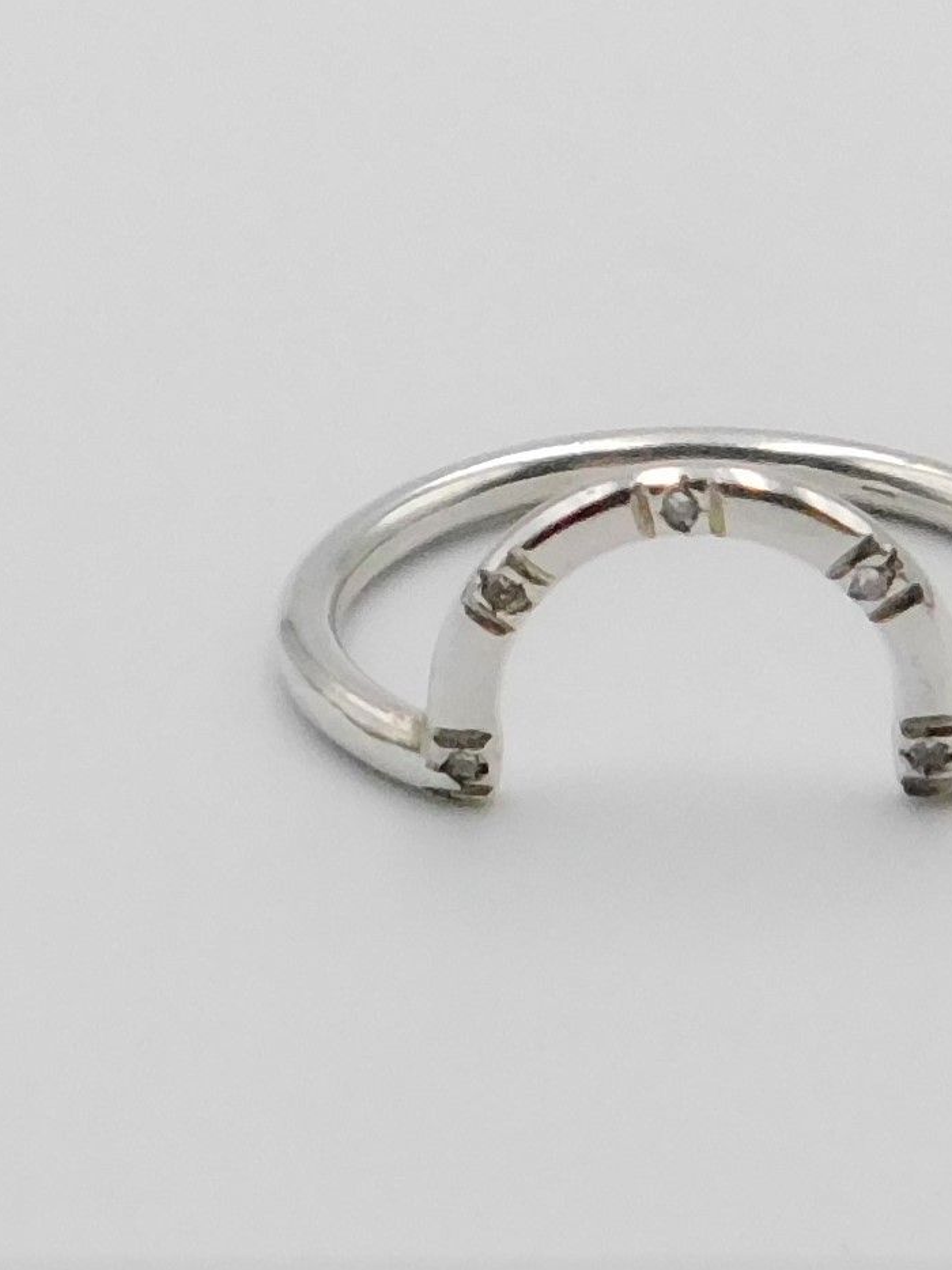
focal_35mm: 31
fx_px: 1137
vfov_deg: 58.4
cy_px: 630
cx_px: 684
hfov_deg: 44.3
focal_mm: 4
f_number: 3
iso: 400
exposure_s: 1/1250
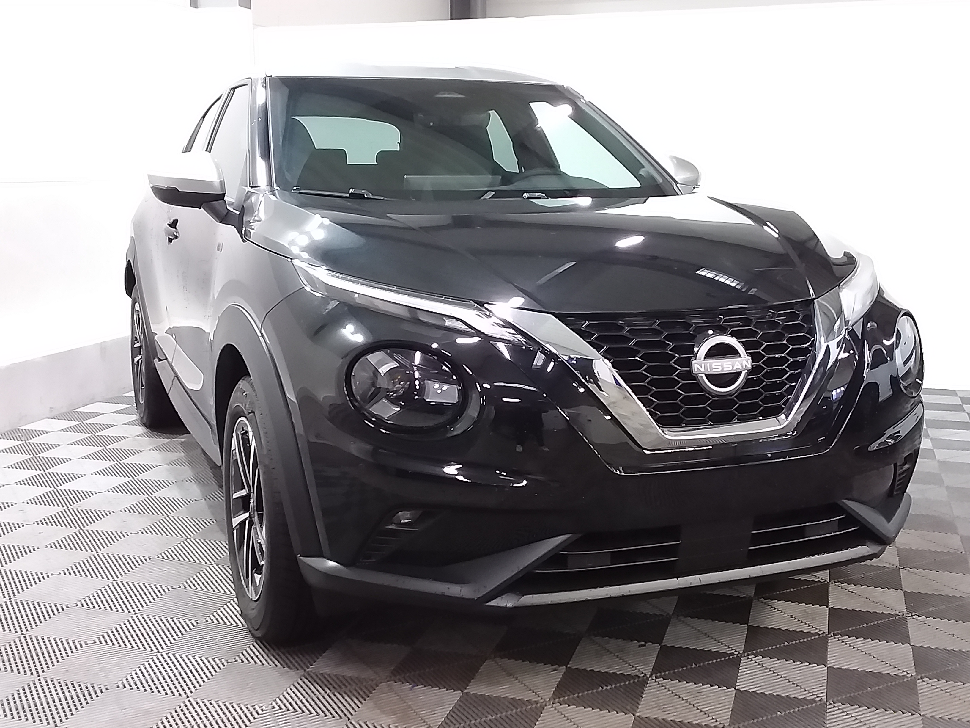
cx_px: 485
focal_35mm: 28
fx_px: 785
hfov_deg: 63.4
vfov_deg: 49.7
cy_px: 364
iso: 200
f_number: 1.9
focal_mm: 2.91
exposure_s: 1/17
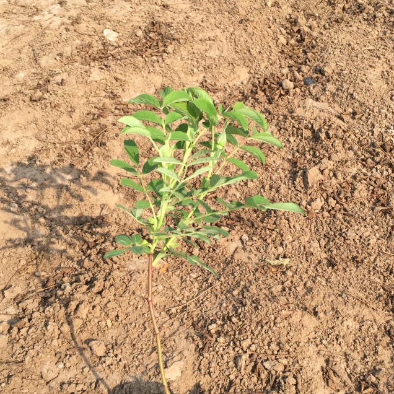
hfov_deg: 39.0
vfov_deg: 39.1
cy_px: 223
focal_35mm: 43
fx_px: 554
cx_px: 240
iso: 32
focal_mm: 4.15
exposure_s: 1/920
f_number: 2.2
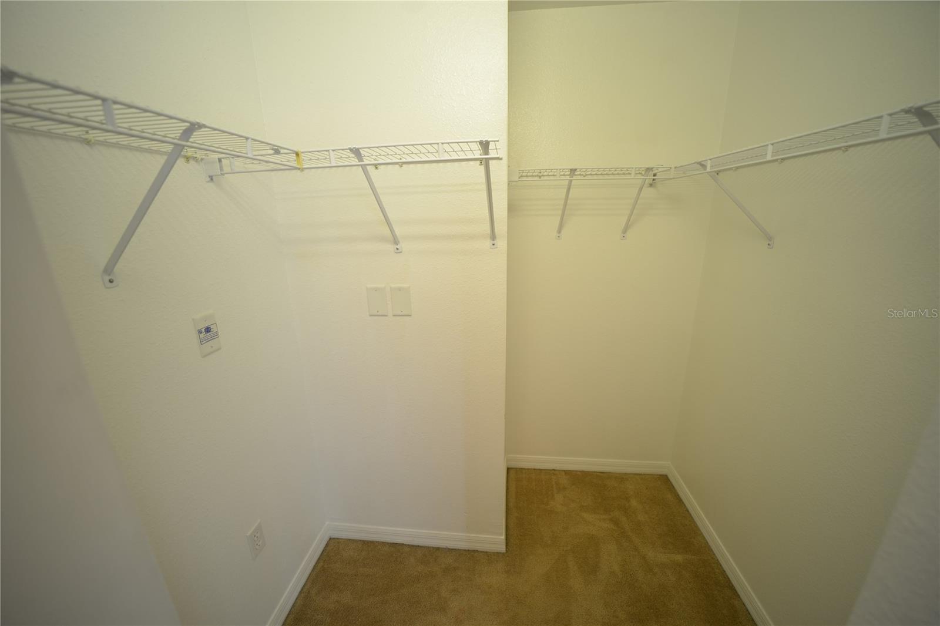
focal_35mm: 14
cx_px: 470
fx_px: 365
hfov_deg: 104.3
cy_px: 313
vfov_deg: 81.2
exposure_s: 1/80
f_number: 4.5
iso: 400
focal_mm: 14
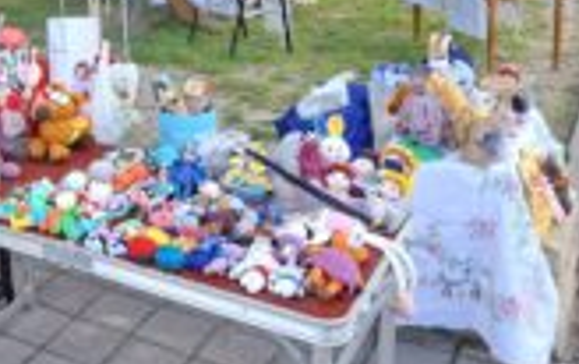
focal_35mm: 52
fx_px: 822
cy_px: 19
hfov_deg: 34.8
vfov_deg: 24.1
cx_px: -14
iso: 50
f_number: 1.8
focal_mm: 5.54
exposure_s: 1/195
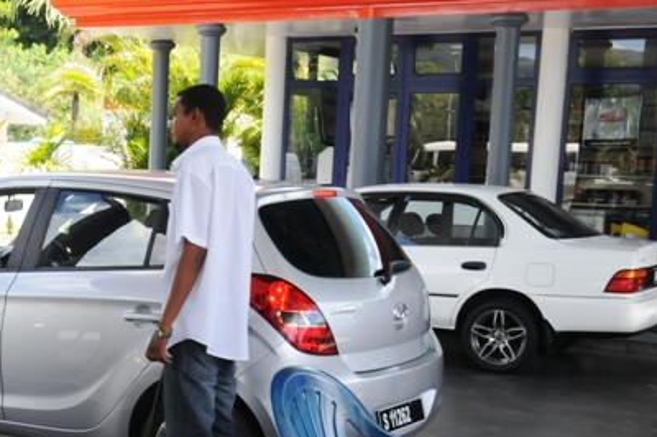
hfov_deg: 27.3
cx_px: 100
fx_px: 1313
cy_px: 333
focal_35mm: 72
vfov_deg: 18.8
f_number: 5.6
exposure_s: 1/250
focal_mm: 24
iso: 800
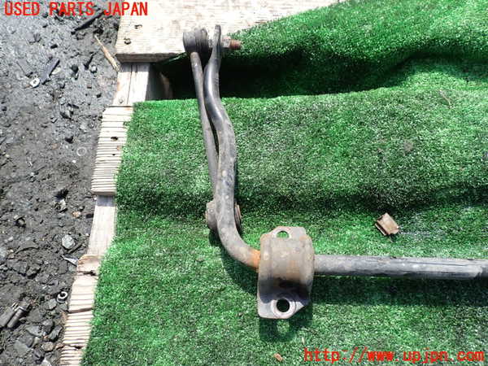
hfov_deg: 69.4
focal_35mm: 25
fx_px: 352
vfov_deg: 54.9
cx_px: 244
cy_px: 183
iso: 100
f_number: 2.8
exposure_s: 1/400
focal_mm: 4.5
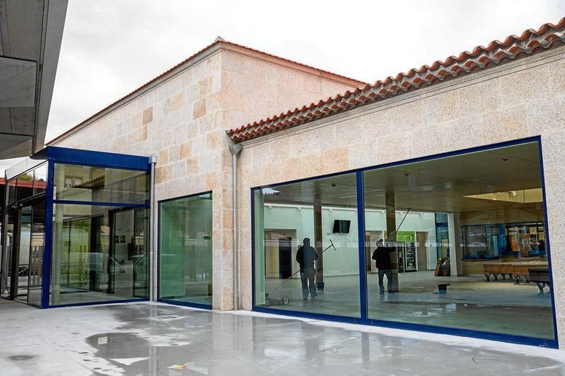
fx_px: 507
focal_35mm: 32
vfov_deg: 40.7
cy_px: 188
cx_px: 281
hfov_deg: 58.2
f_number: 5.6
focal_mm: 32
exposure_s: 1/160
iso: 640
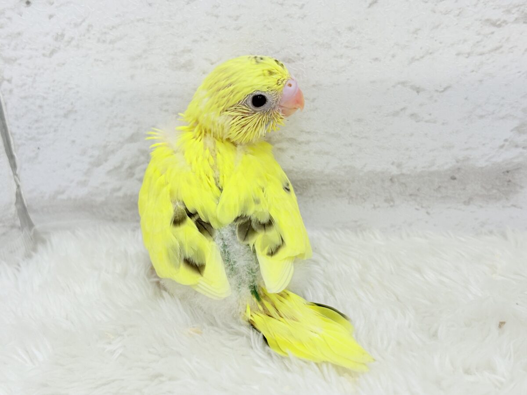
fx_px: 792
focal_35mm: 52
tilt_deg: -26.0
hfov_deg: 36.8
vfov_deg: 28.0
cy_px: 198
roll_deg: +5.4
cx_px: 264
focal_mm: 5.96
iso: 64
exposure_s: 1/100
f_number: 1.6
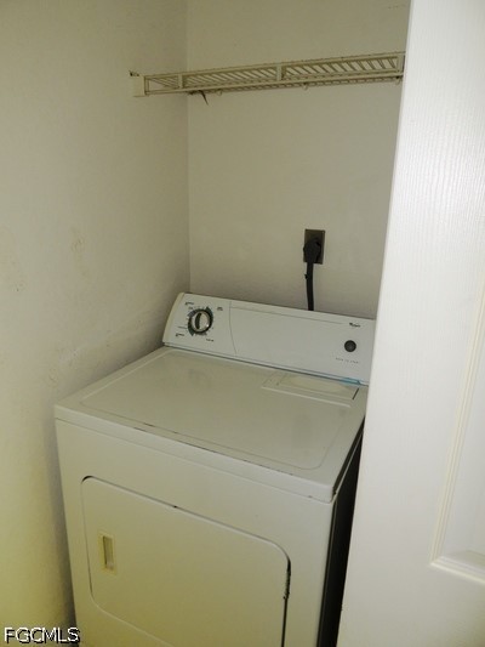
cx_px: 242
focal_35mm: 24
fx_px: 448
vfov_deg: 71.6
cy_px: 324
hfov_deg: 56.8
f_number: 3
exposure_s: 1/30
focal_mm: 4.3
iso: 200
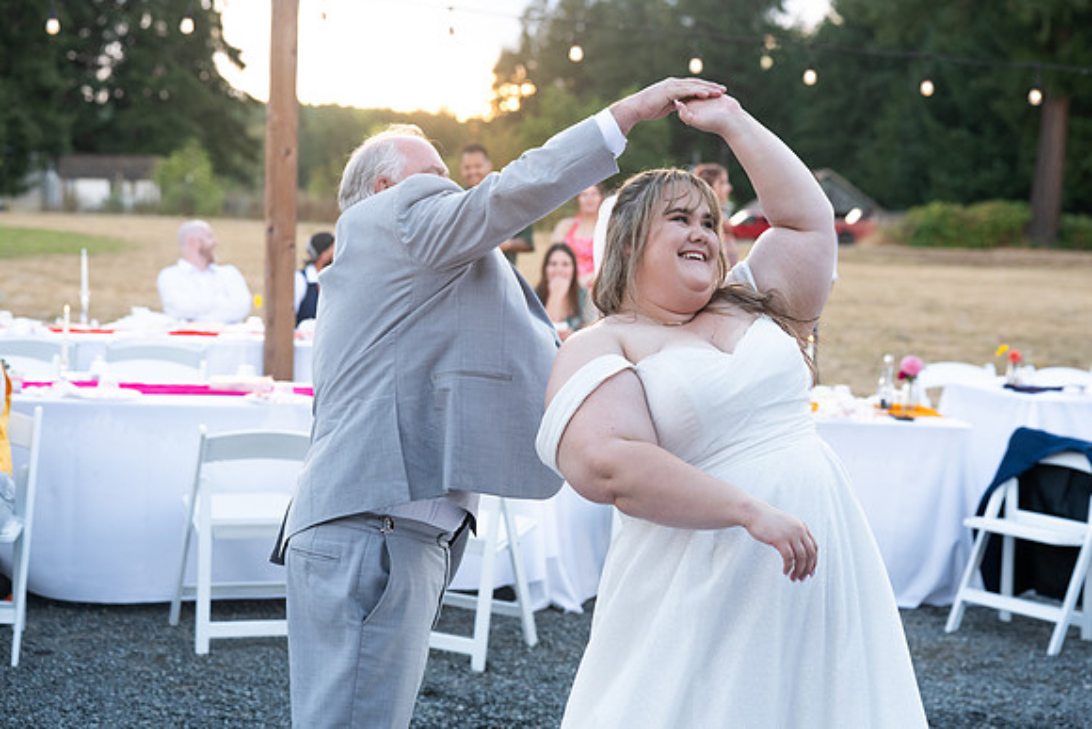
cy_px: 364
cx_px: 546
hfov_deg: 32.9
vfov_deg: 22.3
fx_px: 1851
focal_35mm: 61
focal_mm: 61
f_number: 3.5
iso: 1600
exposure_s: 1/500
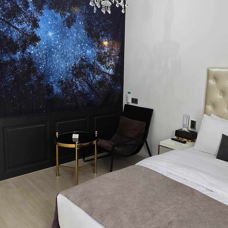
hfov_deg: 54.9
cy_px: 102
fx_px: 216
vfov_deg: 55.5
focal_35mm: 29
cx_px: 144
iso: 320
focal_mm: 2.2
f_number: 2.2
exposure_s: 1/60
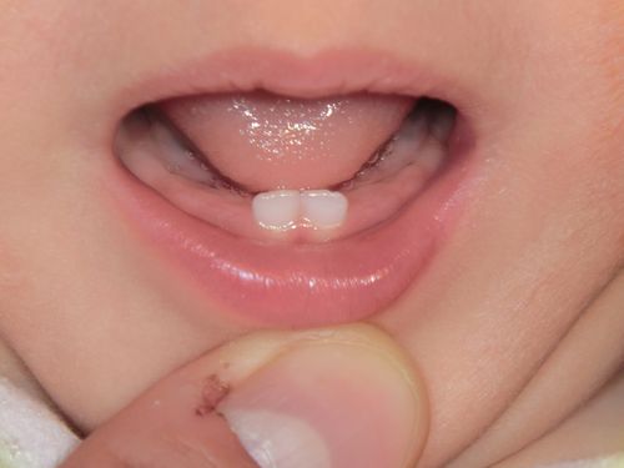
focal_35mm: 196
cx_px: 312
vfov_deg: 7.6
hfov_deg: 10.1
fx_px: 3533
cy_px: 234
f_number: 5.9
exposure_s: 1/15
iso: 400
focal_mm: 35
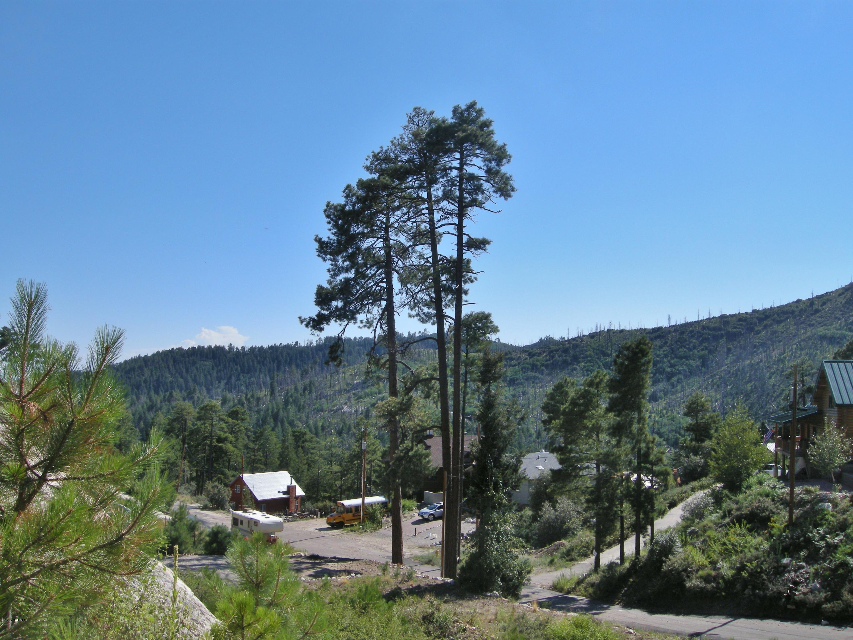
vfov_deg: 40.7
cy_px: 320
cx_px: 426
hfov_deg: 52.6
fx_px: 862
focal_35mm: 35
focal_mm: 7.5
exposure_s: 1/240
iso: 64
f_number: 6.1
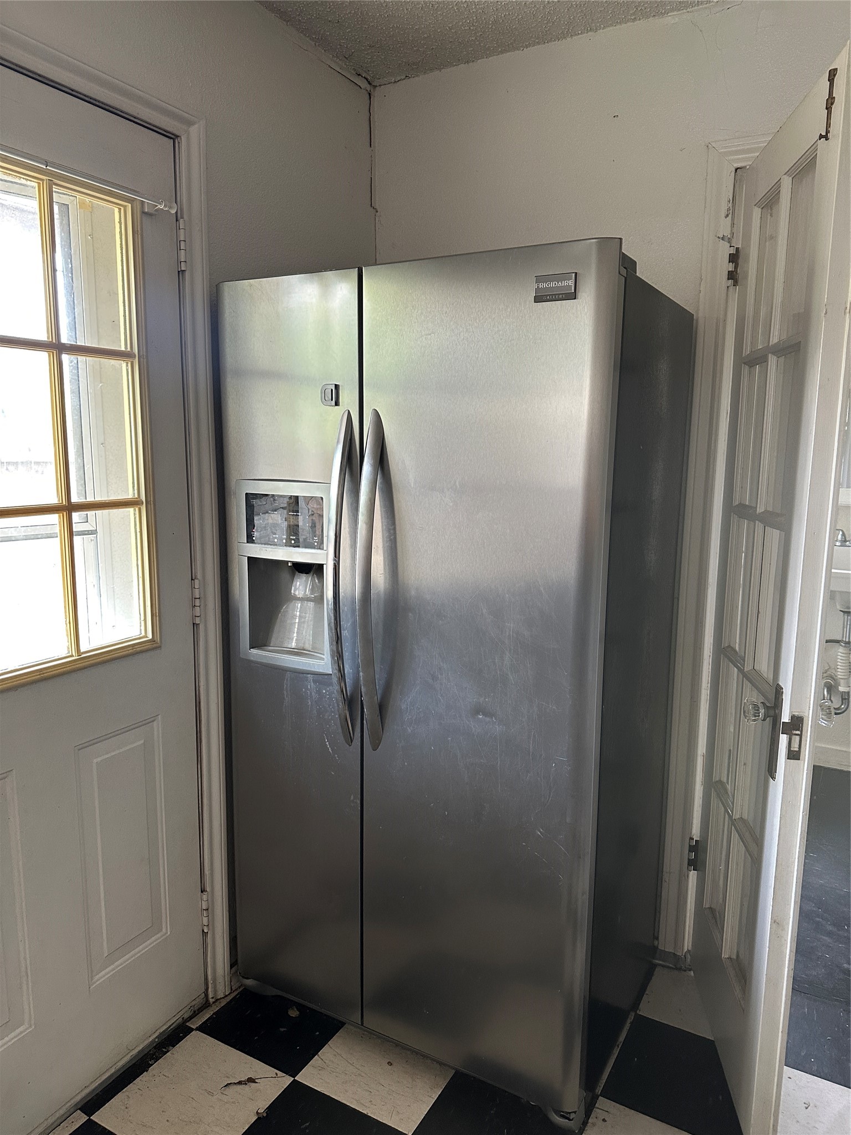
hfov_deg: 56.8
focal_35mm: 24
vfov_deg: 71.6
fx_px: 787
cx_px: 426
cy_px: 568
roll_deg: -0.5
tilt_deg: -8.8
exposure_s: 1/60
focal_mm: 6.86
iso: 250
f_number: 1.78
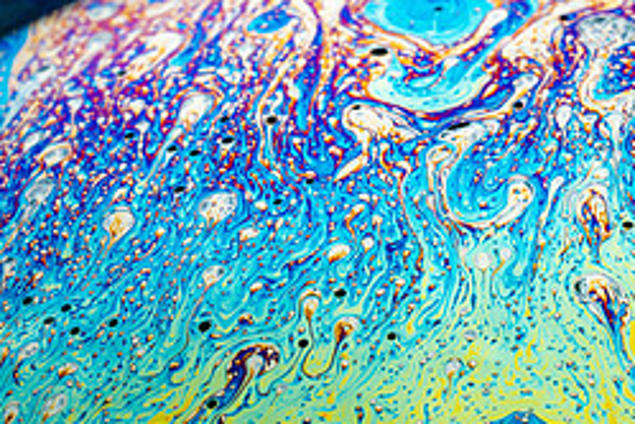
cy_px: 142
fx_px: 3704
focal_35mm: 210
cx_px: 589
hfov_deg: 9.7
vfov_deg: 6.5
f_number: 22
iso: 100
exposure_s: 1/50
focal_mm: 90
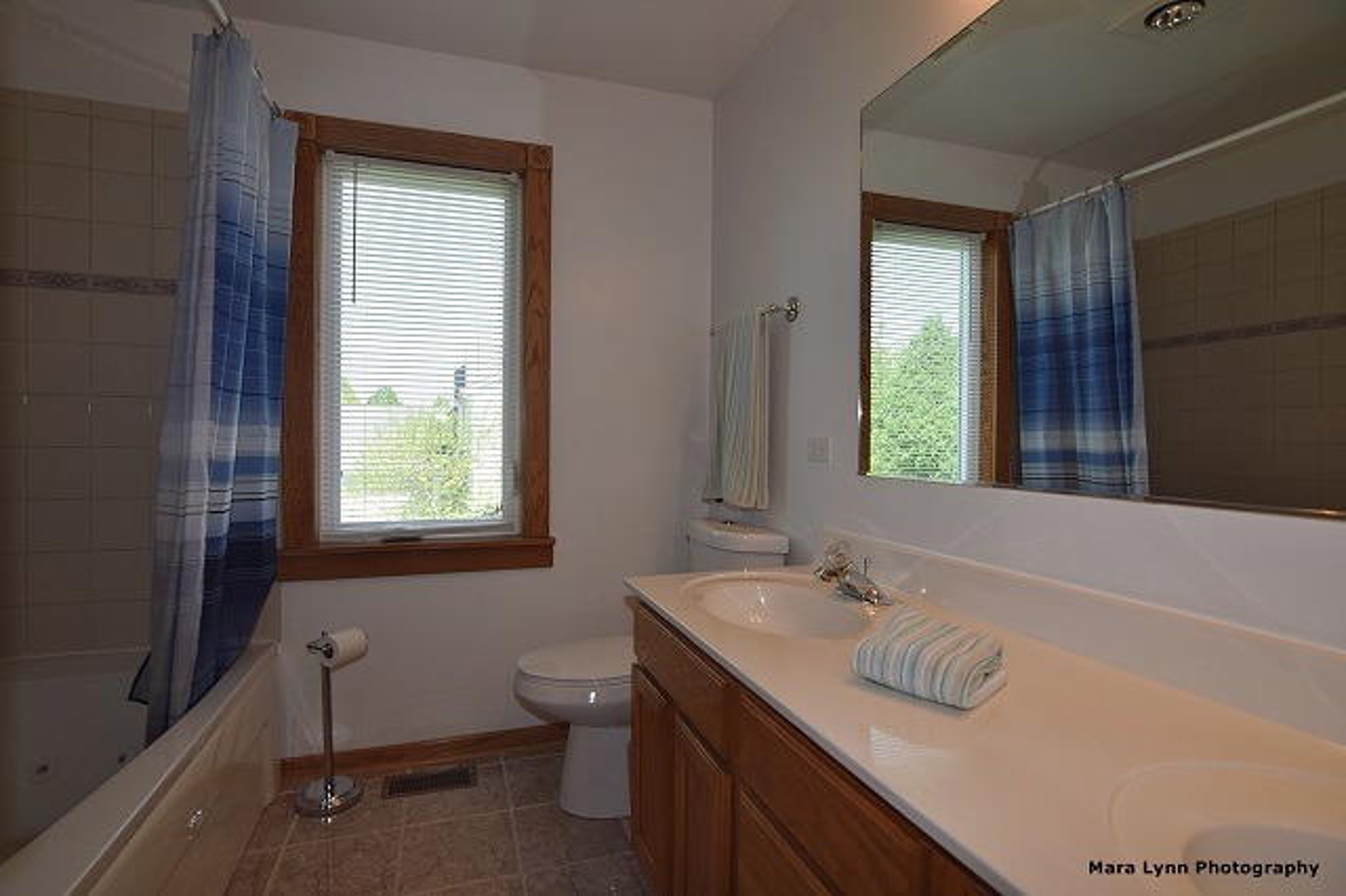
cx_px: 673
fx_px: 617
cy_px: 448
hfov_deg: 95.0
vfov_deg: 72.0
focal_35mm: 16
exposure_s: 1/125
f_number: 5.6
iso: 220
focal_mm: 11
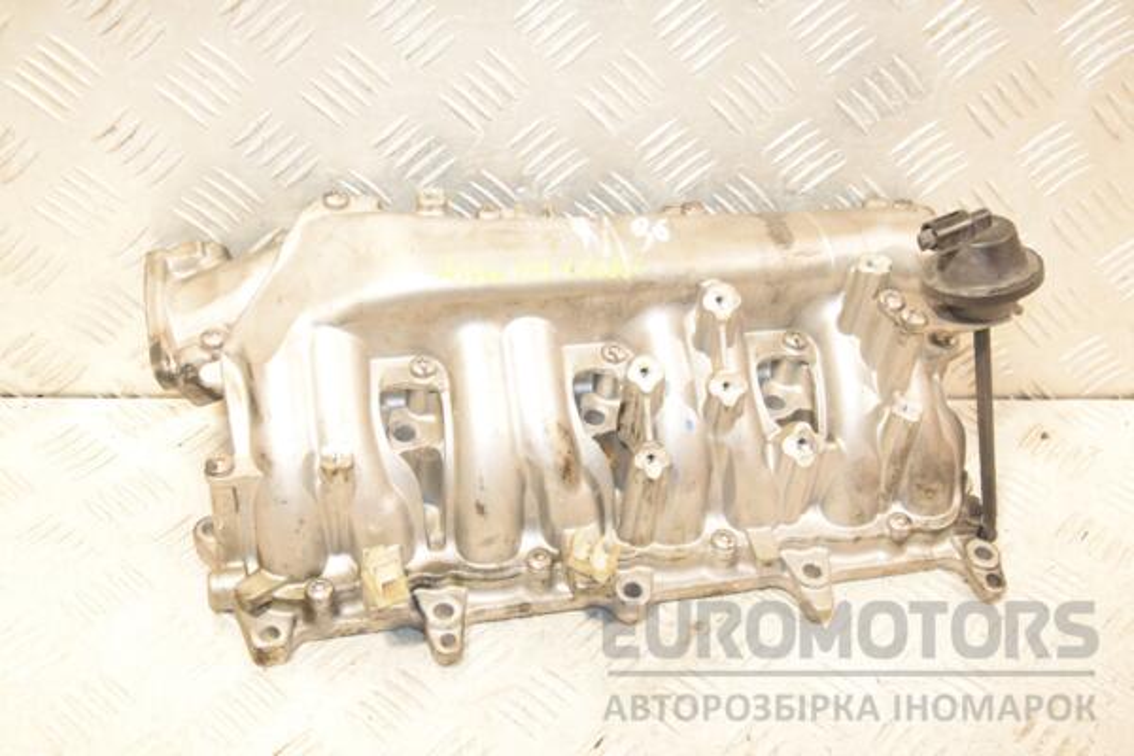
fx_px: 1417
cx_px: 567
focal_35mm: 45
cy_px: 378
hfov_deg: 43.6
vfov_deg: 29.9
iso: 1600
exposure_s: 1/200
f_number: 5.6
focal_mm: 30
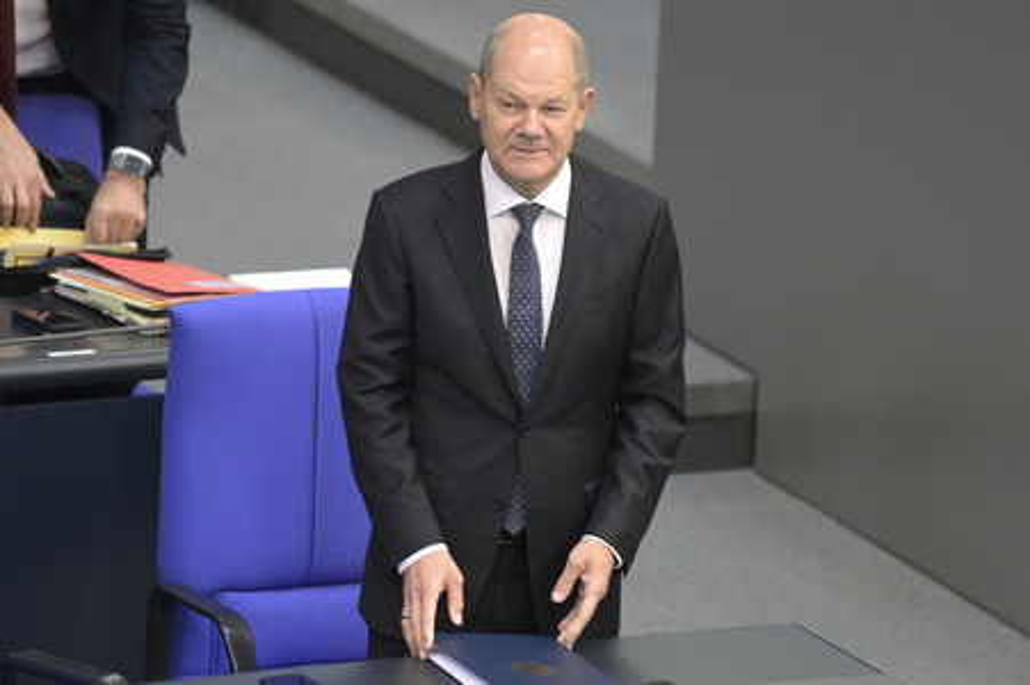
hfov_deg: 5.7
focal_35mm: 360
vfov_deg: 3.8
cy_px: 342
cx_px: 515
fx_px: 10292
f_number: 5.6
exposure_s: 1/320
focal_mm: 360
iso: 10000
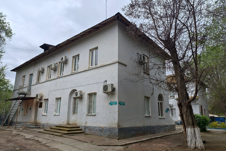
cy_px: 82
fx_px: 151
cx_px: 113
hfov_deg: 73.7
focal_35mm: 24
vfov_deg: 53.1
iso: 72
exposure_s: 1/100
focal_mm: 6.54
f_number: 1.57
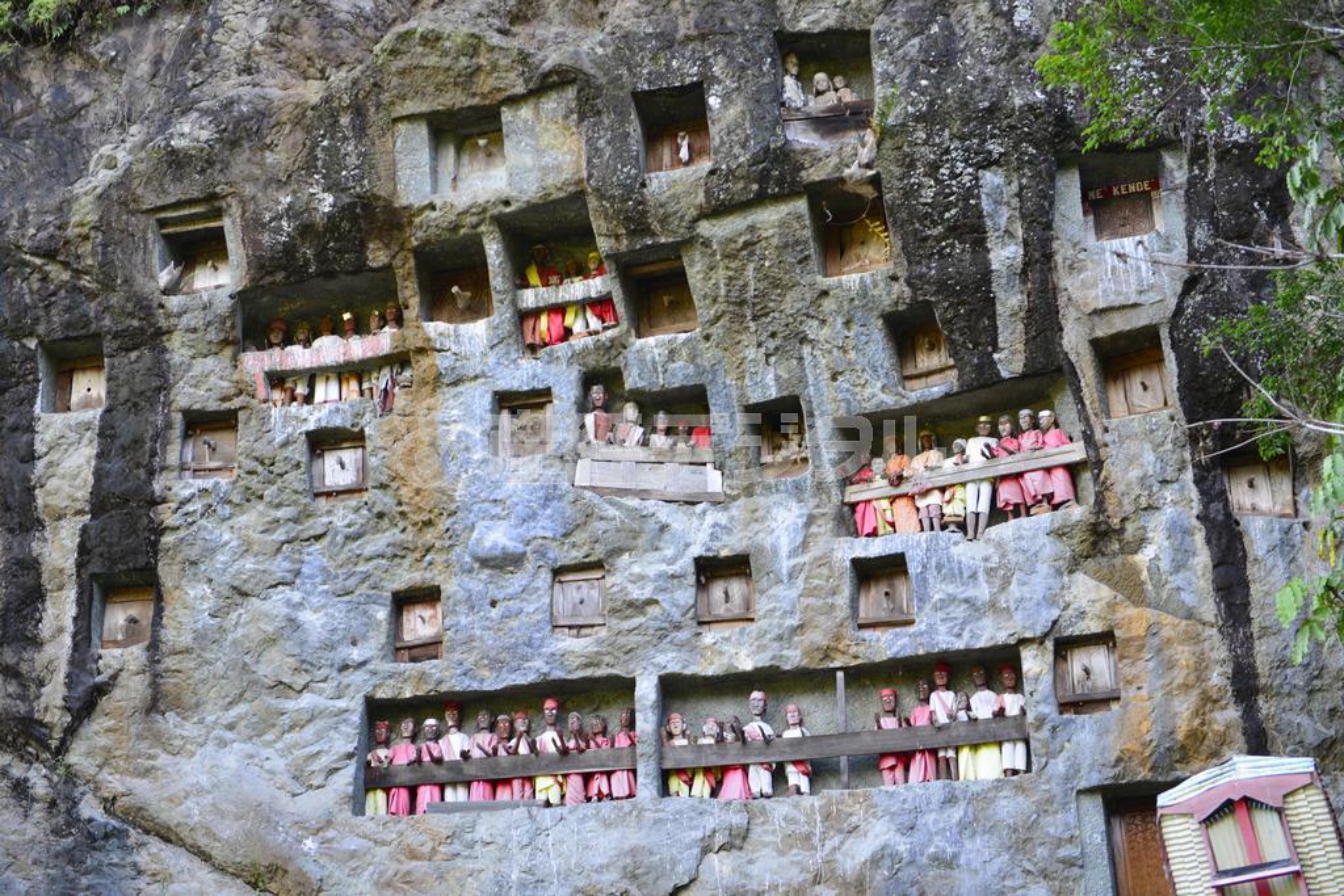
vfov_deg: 19.5
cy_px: 448
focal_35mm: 70
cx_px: 672
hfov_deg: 28.8
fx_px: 2614
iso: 100
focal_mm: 70
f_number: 4
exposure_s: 1/60
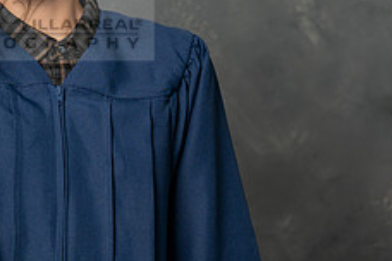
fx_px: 2265
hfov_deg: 9.8
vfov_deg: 6.6
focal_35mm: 208
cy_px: 64
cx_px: 38
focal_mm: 70
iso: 200
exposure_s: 1/200
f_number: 4.5
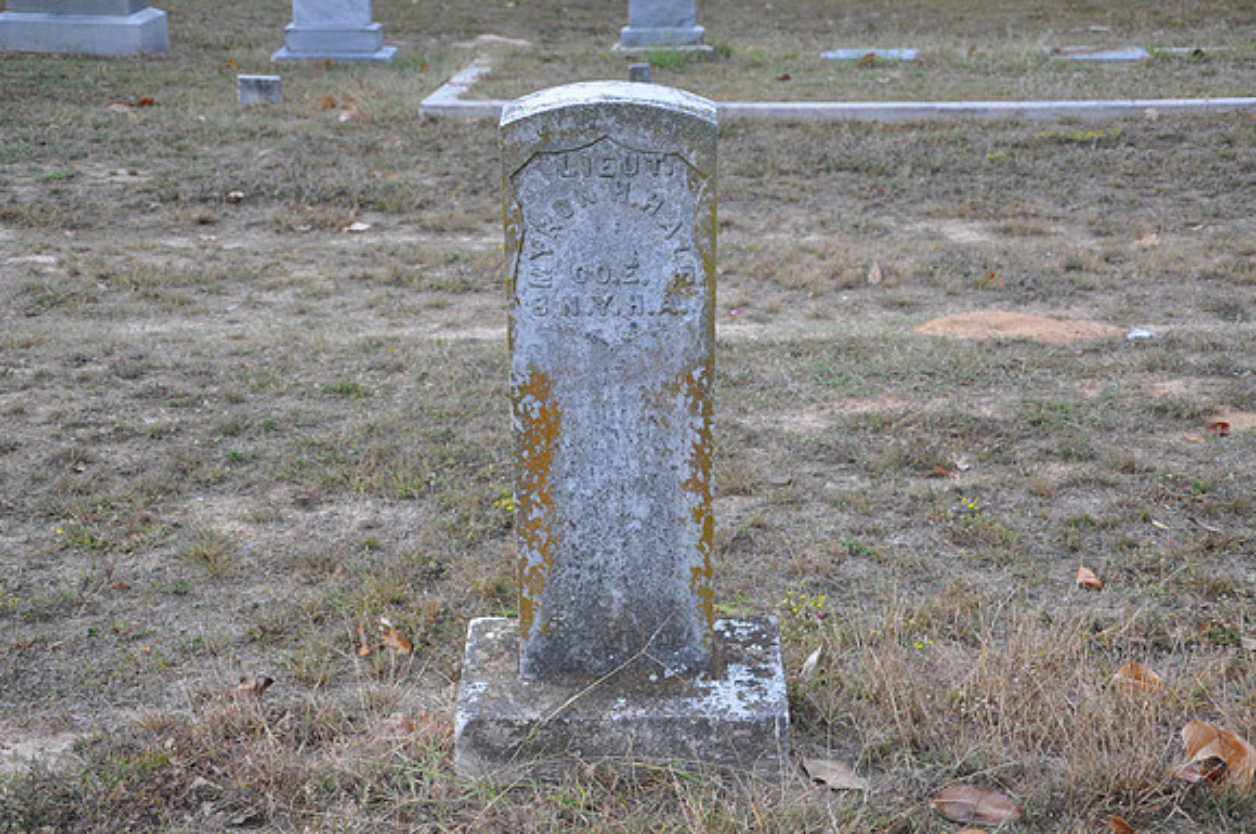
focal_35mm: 60
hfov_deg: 33.4
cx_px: 628
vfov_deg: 22.6
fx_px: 2090
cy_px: 417
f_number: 5.6
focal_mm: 40
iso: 280
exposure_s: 1/125
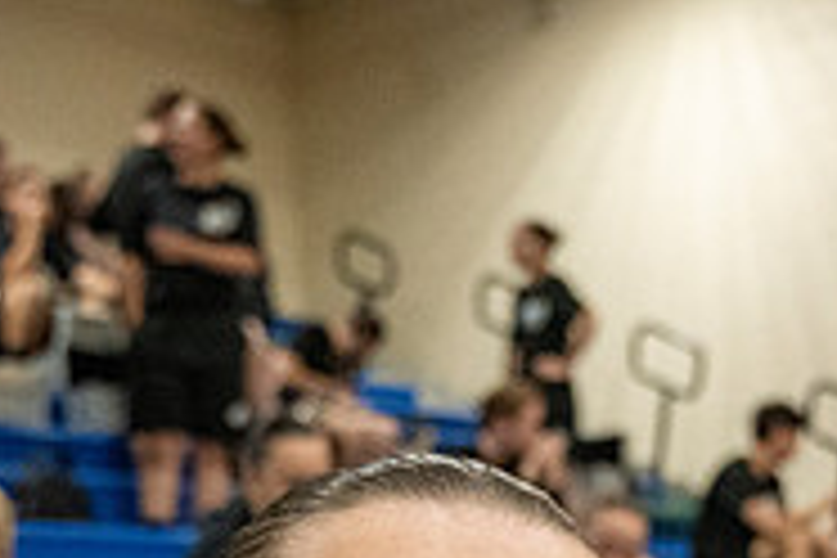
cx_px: 549
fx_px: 1744
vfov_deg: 16.8
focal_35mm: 75
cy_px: 794
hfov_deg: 26.9
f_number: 4
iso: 8000
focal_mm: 24
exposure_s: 1/800
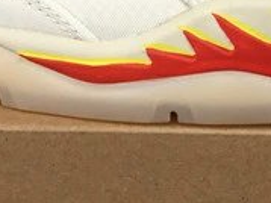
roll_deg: -0.6
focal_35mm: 156
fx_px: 1220
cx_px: 303
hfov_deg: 12.4
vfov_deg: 9.5
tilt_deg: -19.0
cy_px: 40
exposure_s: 1/125
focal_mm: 3.3
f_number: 2.4
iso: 25
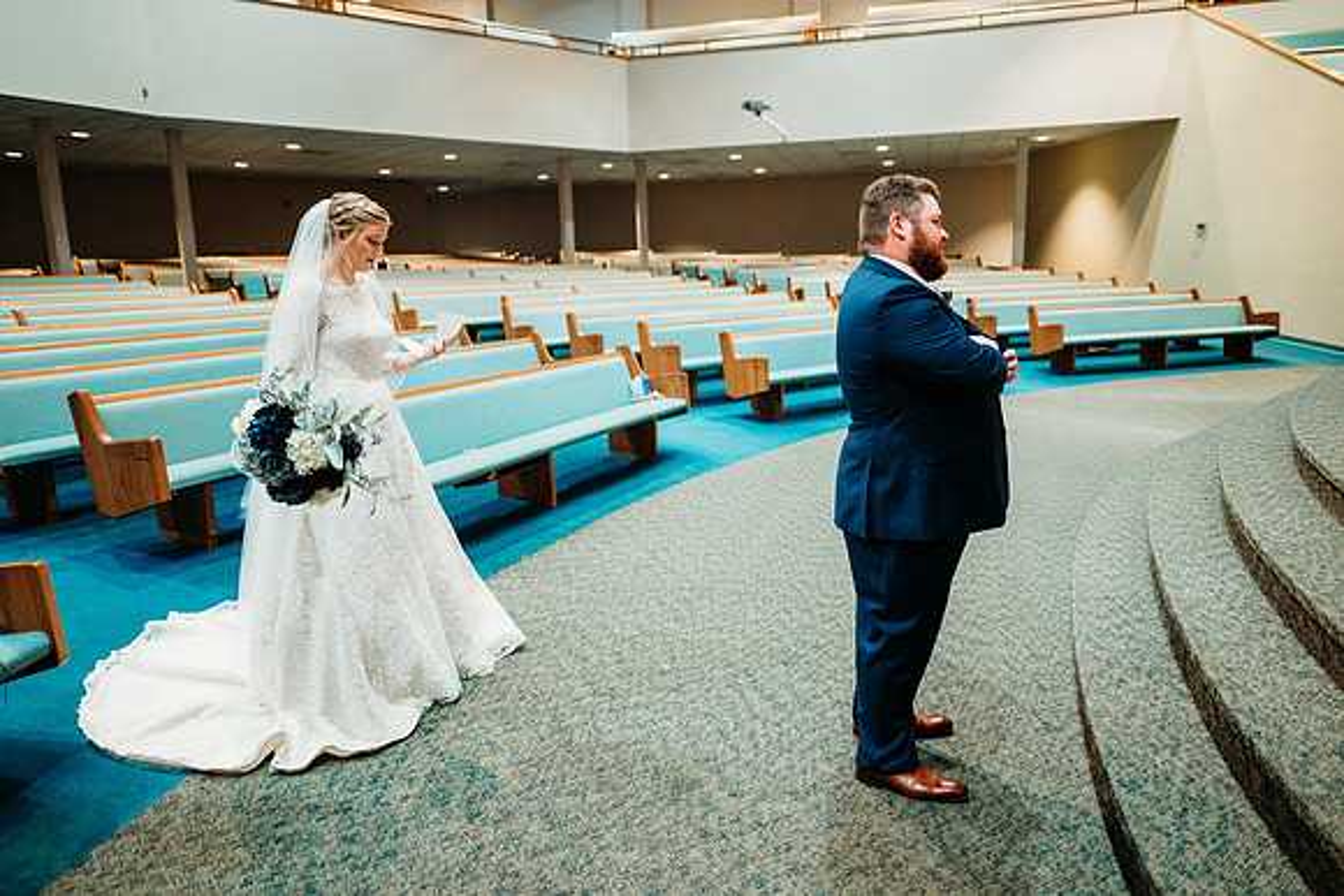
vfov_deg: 53.2
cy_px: 448
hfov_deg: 73.7
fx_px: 896
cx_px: 672
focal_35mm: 24
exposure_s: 1/100
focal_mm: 24
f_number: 1.8
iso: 2500
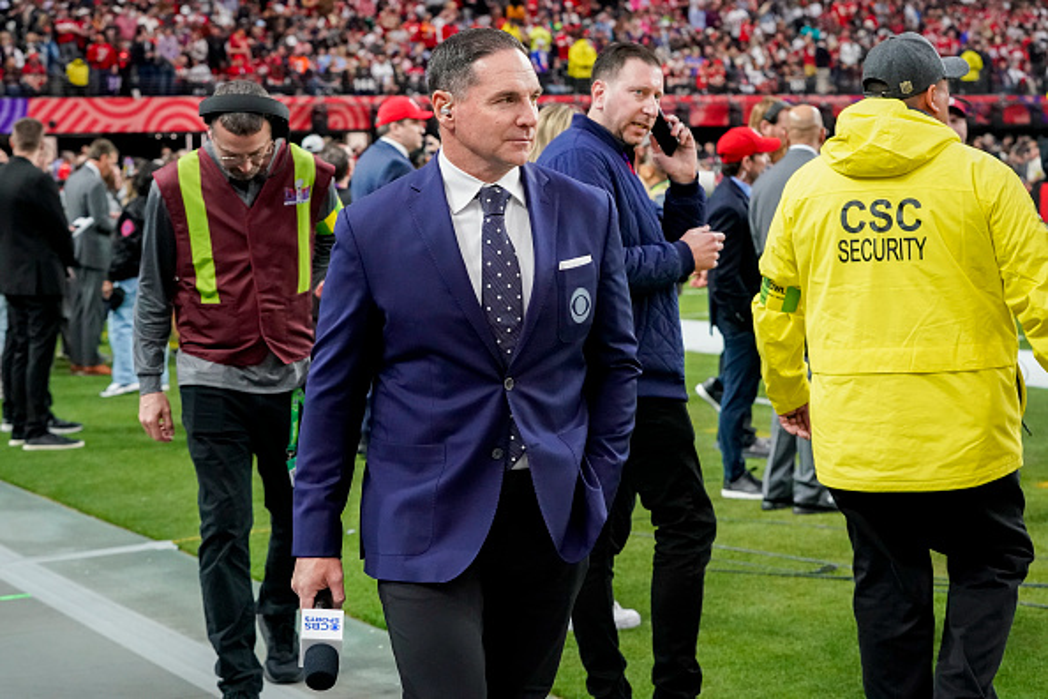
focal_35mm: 70
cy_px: 350
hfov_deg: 28.8
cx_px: 524
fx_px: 2038
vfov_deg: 19.5
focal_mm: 70
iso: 6400
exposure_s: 1/1000
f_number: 5.6
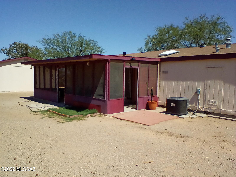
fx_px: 211
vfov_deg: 45.4
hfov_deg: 58.4
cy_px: 88
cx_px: 118
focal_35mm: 31
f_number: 2.4
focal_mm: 2.38
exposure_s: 1/2128
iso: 102
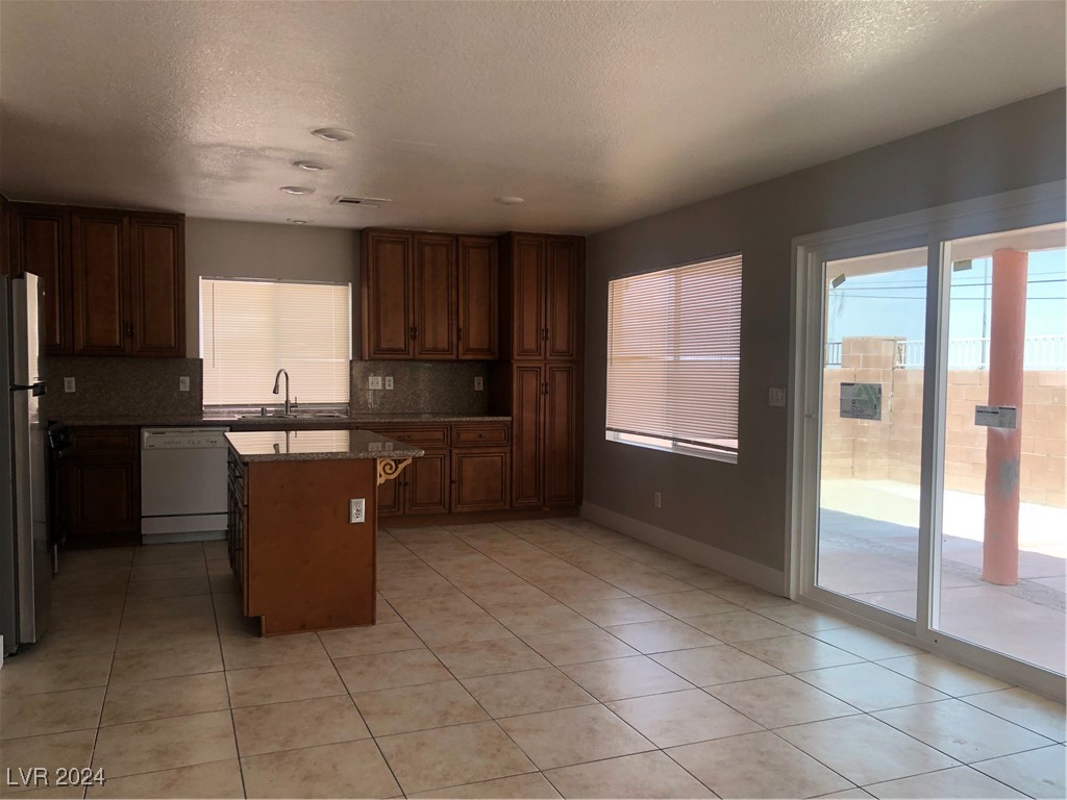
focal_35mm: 28
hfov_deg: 63.4
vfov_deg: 49.7
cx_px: 534
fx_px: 863
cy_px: 400
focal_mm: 4
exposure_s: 1/120
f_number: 1.8
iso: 25
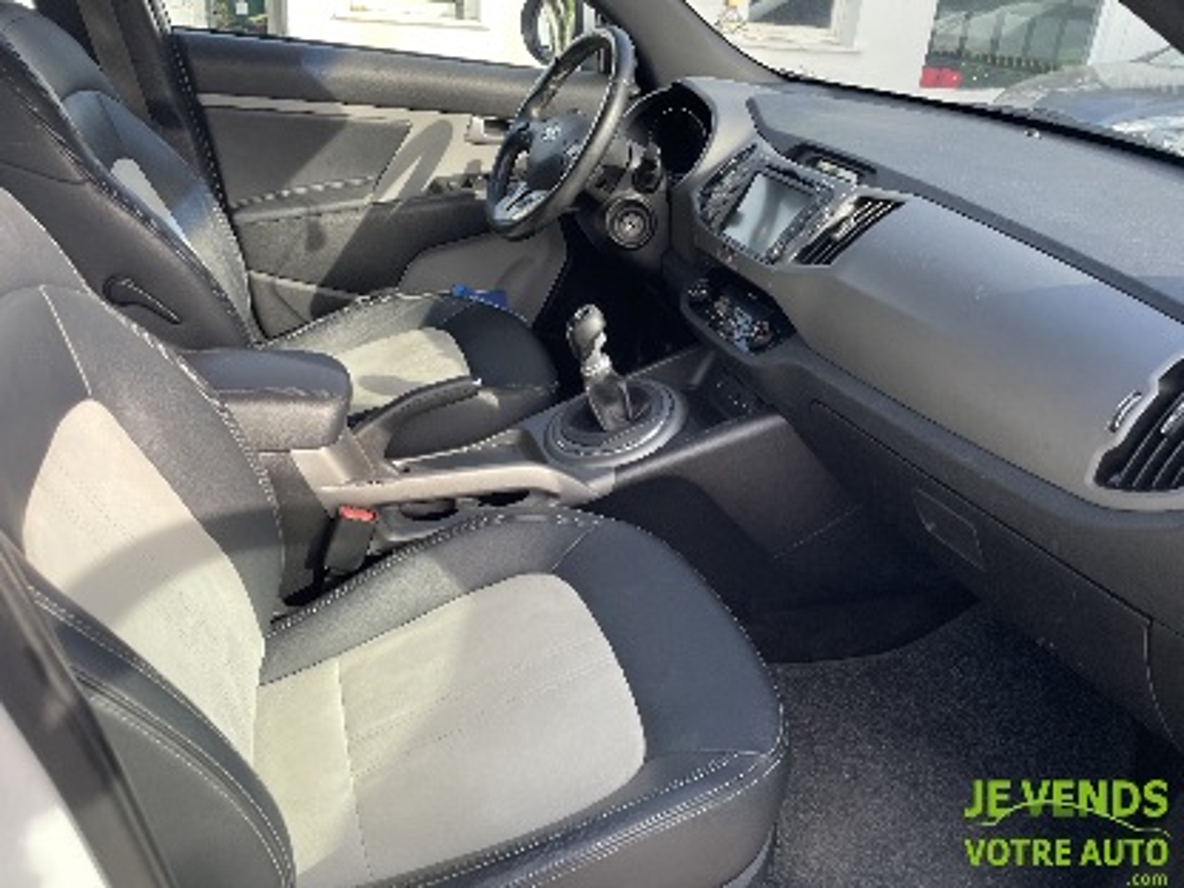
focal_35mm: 26
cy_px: 444
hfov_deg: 67.3
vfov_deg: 53.1
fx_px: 889
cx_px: 592
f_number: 1.6
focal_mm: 4.2
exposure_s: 1/333
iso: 32
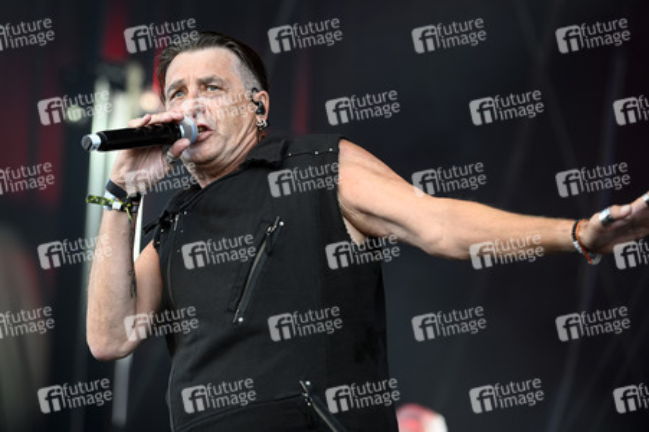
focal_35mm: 125
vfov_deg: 11.0
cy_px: 216
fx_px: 2252
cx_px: 324
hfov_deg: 16.4
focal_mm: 125
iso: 320
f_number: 2.8
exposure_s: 1/400
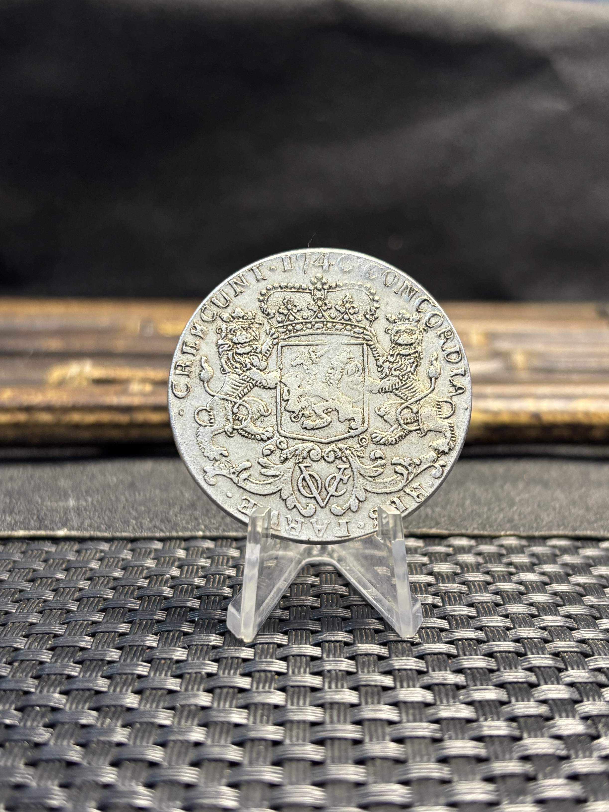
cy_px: 406
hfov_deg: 53.1
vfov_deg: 67.3
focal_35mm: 26
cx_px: 304
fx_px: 610
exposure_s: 1/60
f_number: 1.6
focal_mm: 5.96
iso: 160
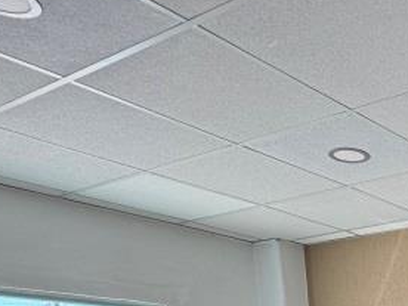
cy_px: 498
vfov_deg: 21.7
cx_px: 547
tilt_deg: -10.4
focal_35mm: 52
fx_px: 613
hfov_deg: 29.0
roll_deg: +2.2
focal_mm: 2.22
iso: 125
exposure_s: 1/99
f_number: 2.2
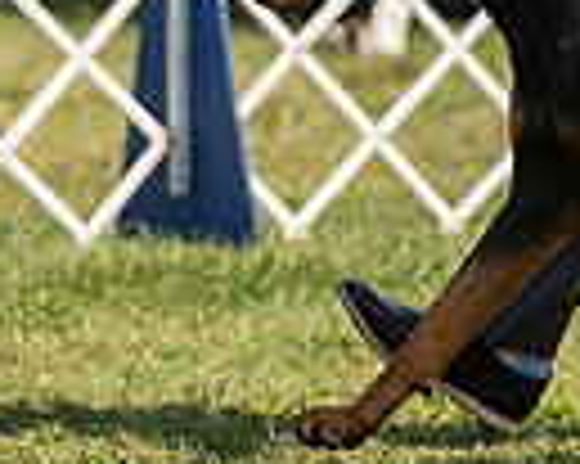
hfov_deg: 2.8
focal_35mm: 699
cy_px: -374
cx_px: 420
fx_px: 11990
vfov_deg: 2.2
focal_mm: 142
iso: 200
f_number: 2.8
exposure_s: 1/3200
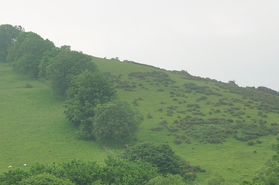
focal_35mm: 138
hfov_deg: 14.9
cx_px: 169
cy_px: 187
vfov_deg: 9.9
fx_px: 1065
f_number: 6.3
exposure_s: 1/160
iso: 200
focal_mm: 29
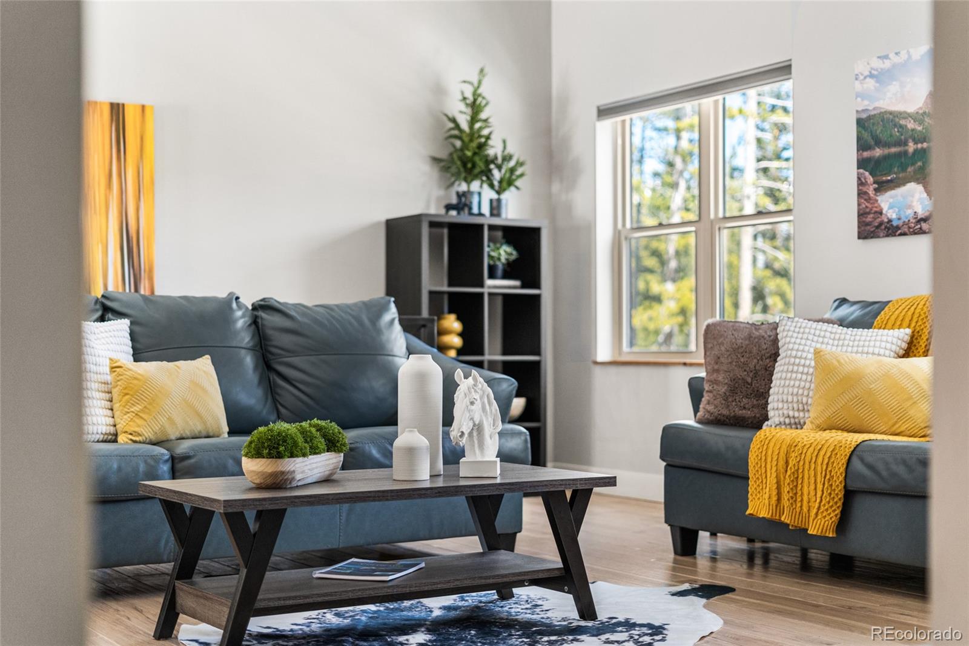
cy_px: 323
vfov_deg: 27.0
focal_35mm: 50
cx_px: 484
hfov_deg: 39.6
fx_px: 1345
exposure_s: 1/320
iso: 1600
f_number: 1.8
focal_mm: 50
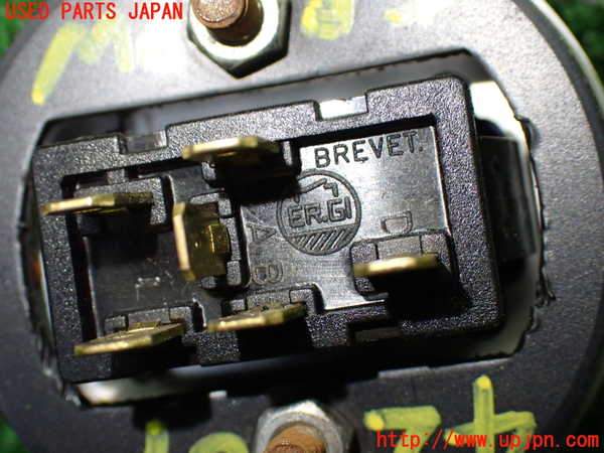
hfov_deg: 33.2
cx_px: 302
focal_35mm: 58
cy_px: 226
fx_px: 1012
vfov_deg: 25.2
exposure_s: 1/160
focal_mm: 10.35
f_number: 3.5
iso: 800
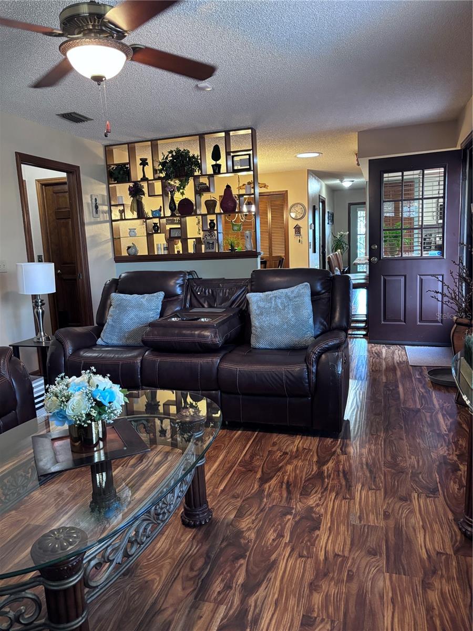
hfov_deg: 53.1
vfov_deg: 67.3
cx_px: 236
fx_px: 474
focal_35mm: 26
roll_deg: +1.9
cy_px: 316
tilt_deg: -8.8
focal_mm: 5.96
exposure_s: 1/60
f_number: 1.6
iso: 400
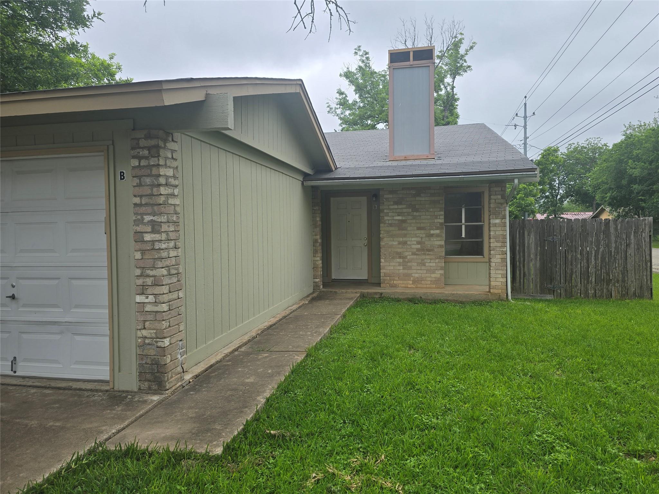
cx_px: 330
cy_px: 247
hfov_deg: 73.9
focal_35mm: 23
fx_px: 438
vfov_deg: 58.9
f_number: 1.7
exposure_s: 1/300
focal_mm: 6.3
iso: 12
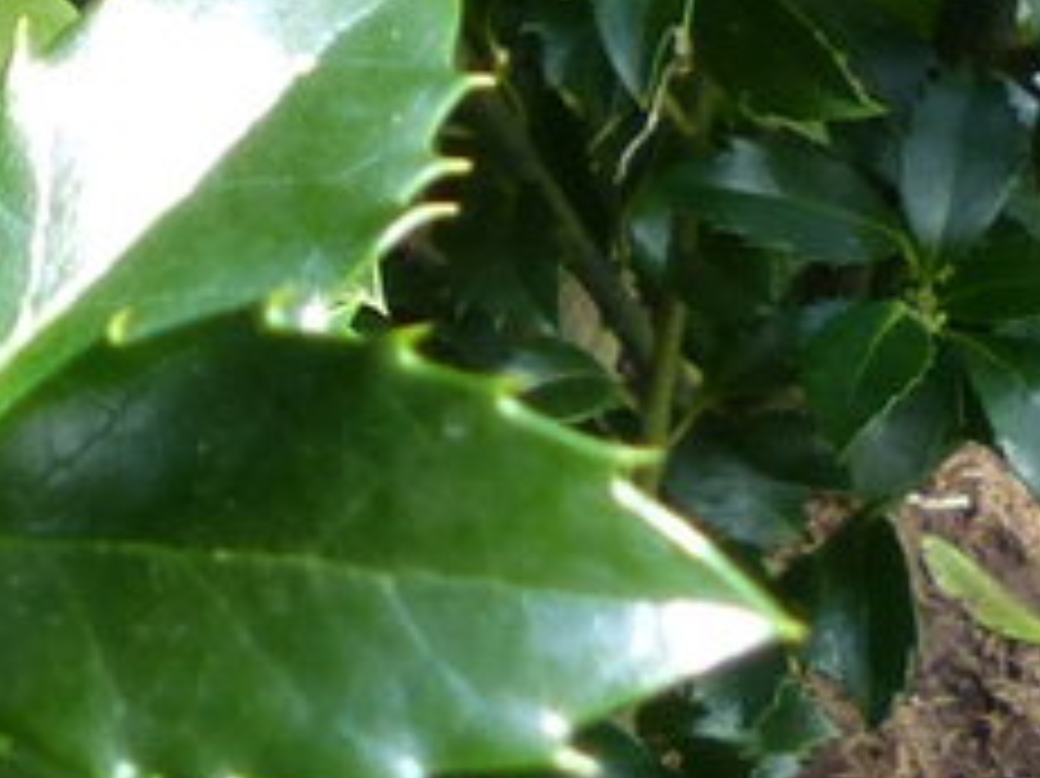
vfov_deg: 8.3
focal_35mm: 173
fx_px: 5195
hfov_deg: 10.1
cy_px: -526
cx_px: -1387
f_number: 4
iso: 100
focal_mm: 4.5
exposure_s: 1/125
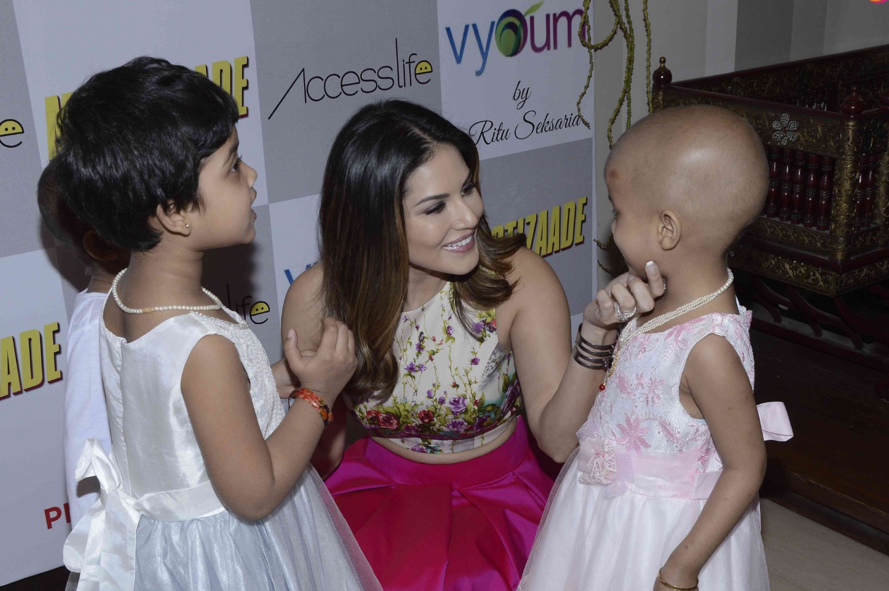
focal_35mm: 51
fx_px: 1250
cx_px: 459
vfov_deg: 26.6
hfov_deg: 39.1
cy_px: 348
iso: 400
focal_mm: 25
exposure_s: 1/200
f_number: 10
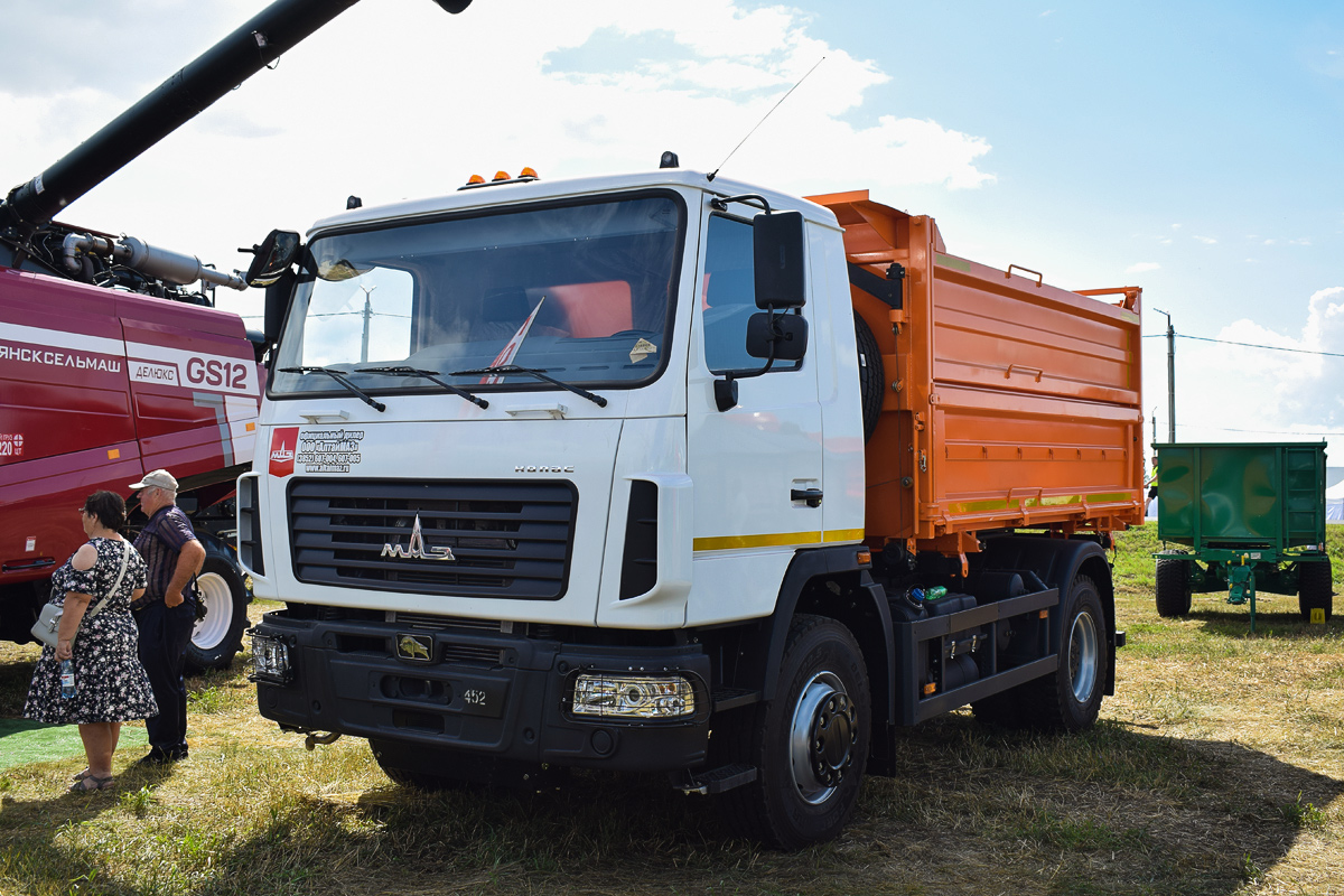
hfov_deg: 55.1
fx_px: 1288
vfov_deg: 38.4
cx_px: 672
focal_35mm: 34
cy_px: 448
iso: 100
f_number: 5.6
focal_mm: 23
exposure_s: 1/320
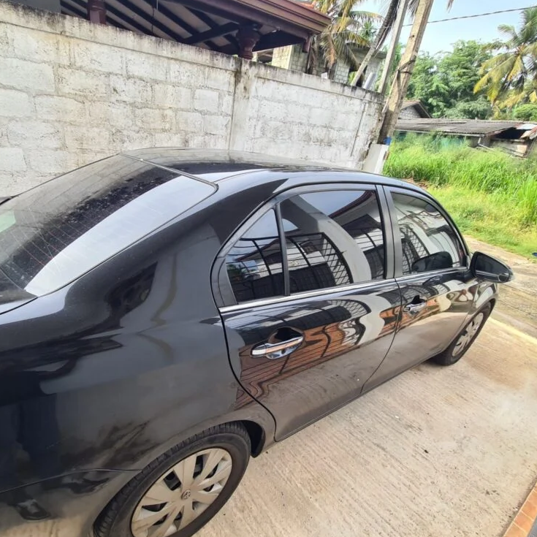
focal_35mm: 16
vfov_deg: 87.4
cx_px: 208
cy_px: 276
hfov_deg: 86.1
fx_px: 281
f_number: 2.2
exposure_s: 1/278
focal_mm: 2.22
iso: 64
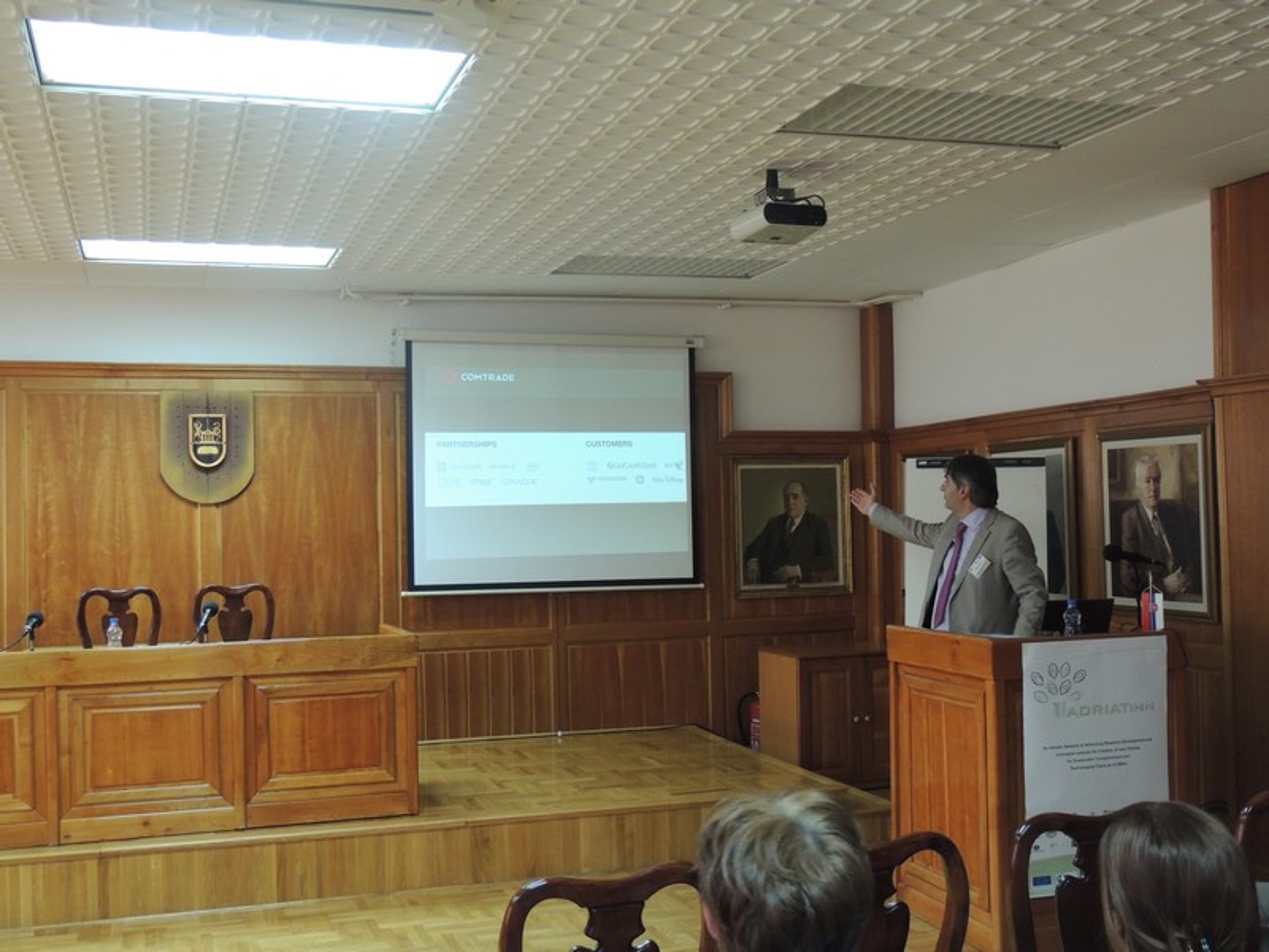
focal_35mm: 40
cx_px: 634
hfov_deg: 46.8
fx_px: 1466
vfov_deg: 36.0
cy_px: 476
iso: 400
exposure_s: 1/25
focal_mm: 7.1
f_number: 3.3
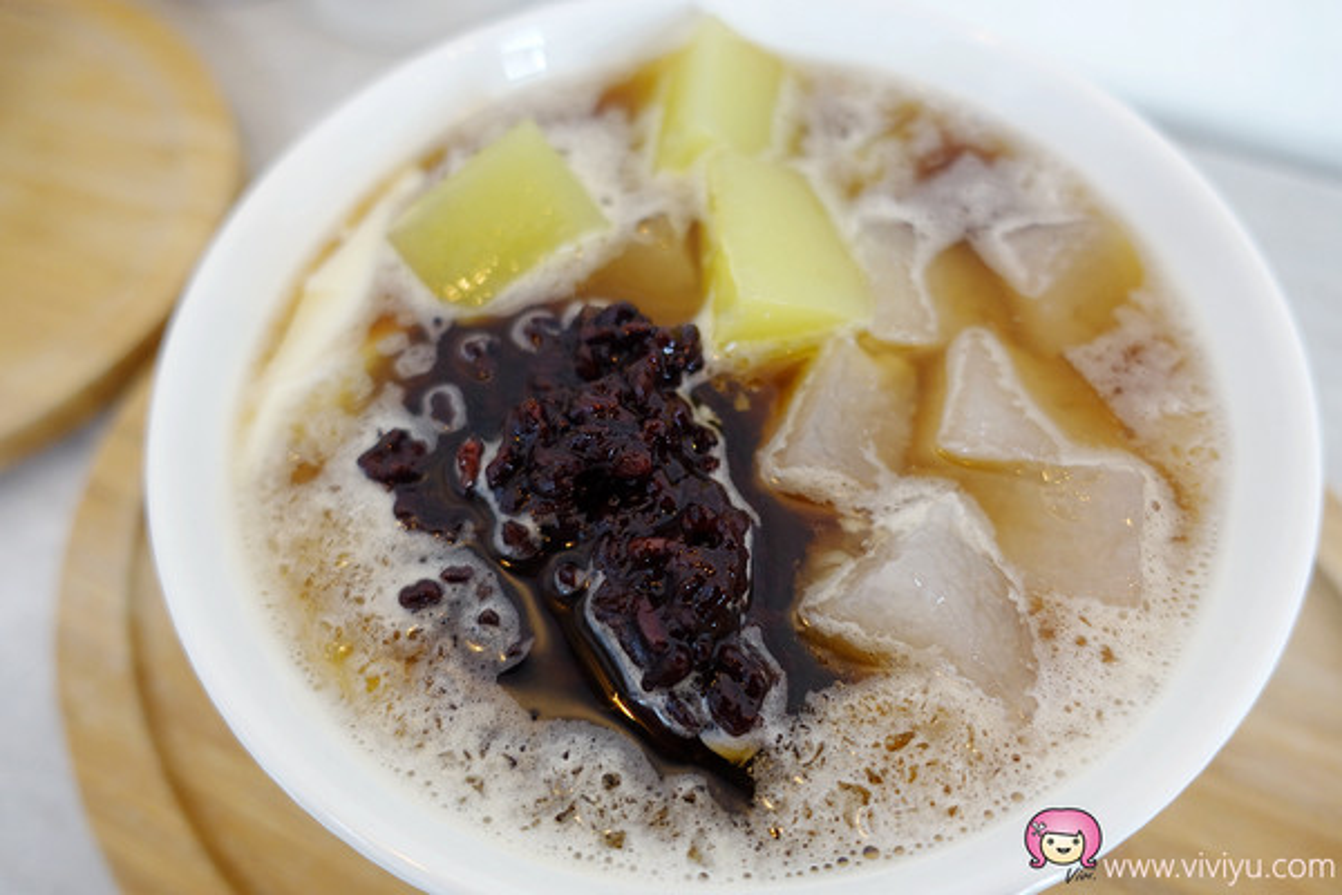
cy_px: 448
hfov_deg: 73.7
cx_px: 671
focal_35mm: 24
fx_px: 895
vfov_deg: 53.1
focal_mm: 8.8
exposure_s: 1/30
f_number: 1.8
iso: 200
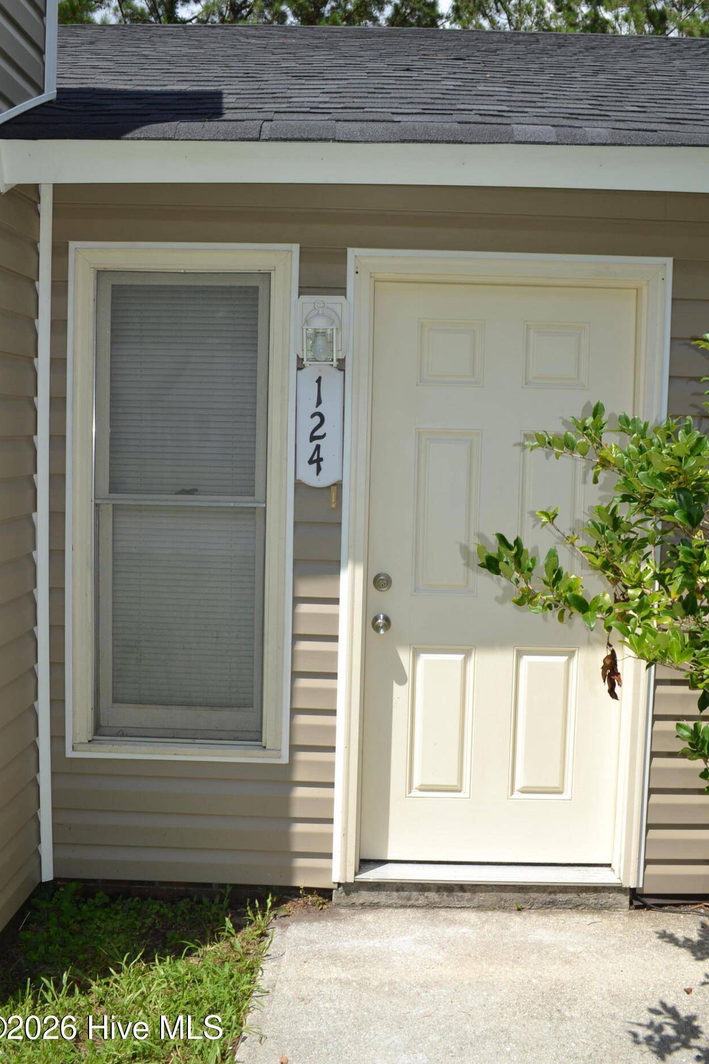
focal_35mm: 29
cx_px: 360
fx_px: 857
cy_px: 509
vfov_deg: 63.6
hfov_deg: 45.0
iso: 100
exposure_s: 1/200
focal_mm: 18
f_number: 8
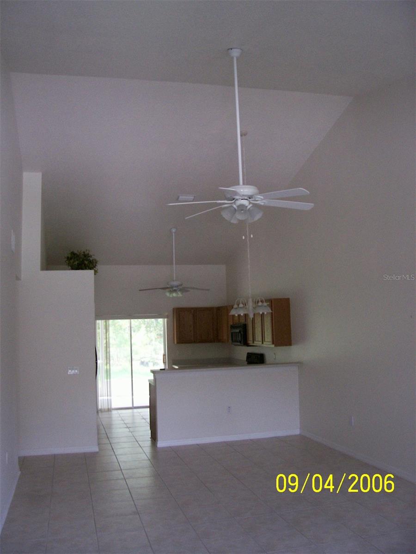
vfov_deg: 54.0
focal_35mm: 34
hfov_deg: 41.8
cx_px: 208
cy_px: 277
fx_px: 545
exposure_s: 1/75.4
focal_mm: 5.6
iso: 160
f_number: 2.7
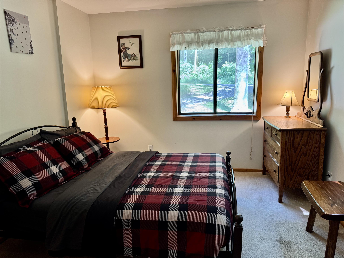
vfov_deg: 56.8
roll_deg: +1.2
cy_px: 129
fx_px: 239
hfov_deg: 71.6
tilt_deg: -11.2
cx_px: 172
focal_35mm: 24
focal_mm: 6.76
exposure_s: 1/60
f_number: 1.78
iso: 125
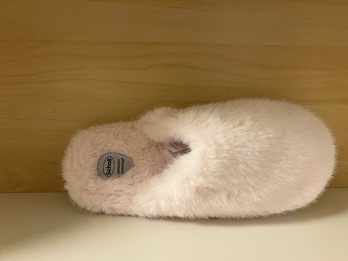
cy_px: 130
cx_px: 174
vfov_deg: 53.1
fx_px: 261
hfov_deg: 67.3
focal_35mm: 26
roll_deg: +0.1
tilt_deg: -9.2
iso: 200
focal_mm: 5.7
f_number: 1.5
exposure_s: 1/50
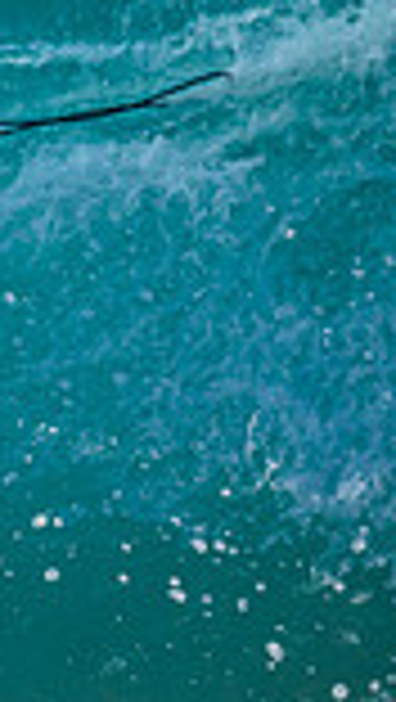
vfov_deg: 0.7
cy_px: 182
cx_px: -788
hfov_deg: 0.4
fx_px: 57986
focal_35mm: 3113
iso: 450
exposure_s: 1/2500
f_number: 6.3
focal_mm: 800
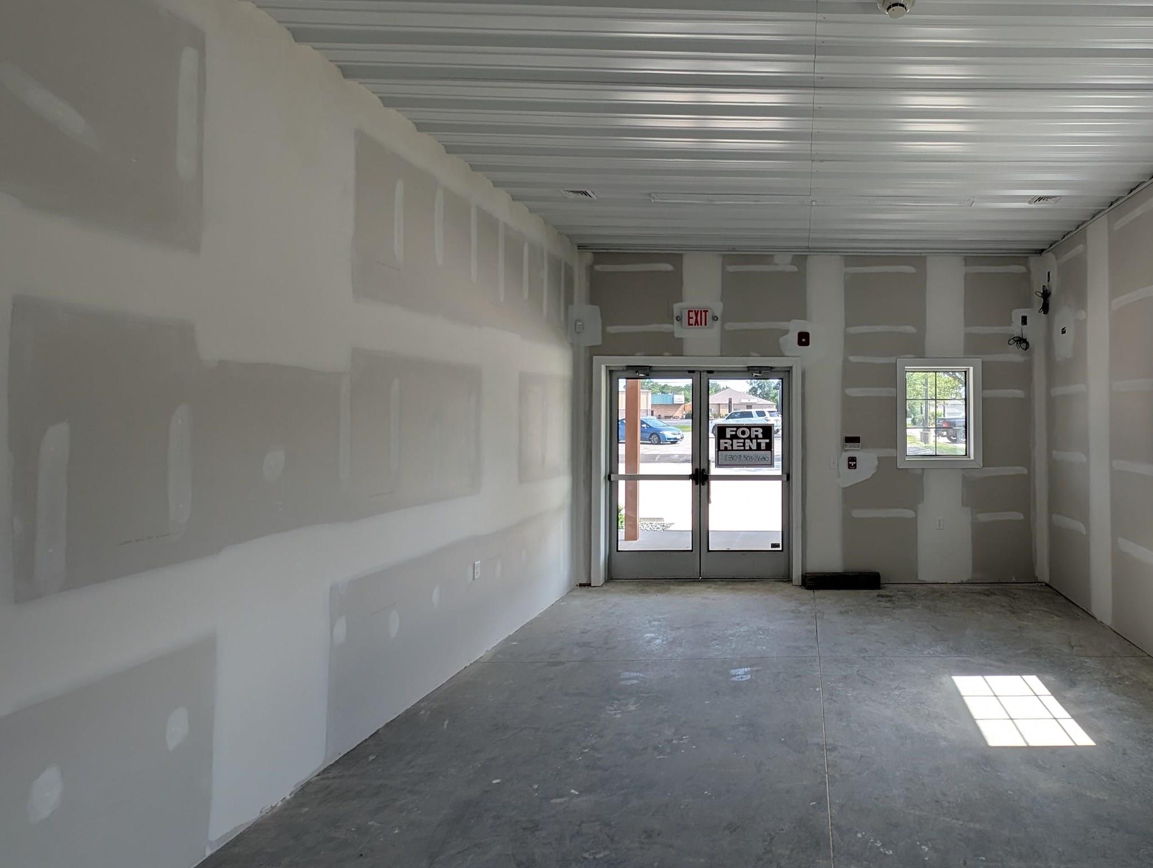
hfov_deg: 83.0
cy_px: 398
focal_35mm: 18
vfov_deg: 71.6
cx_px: 814
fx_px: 600
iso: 39
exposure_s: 1/426
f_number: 1.95
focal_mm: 2.23
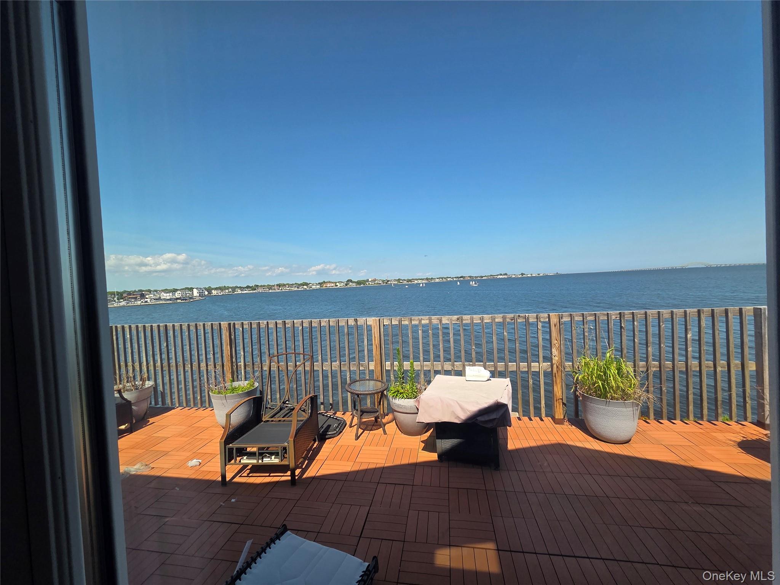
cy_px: 292
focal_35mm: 13
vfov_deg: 89.9
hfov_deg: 106.2
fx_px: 293
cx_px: 390
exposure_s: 1/2000
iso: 125
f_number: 2.2
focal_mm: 2.2
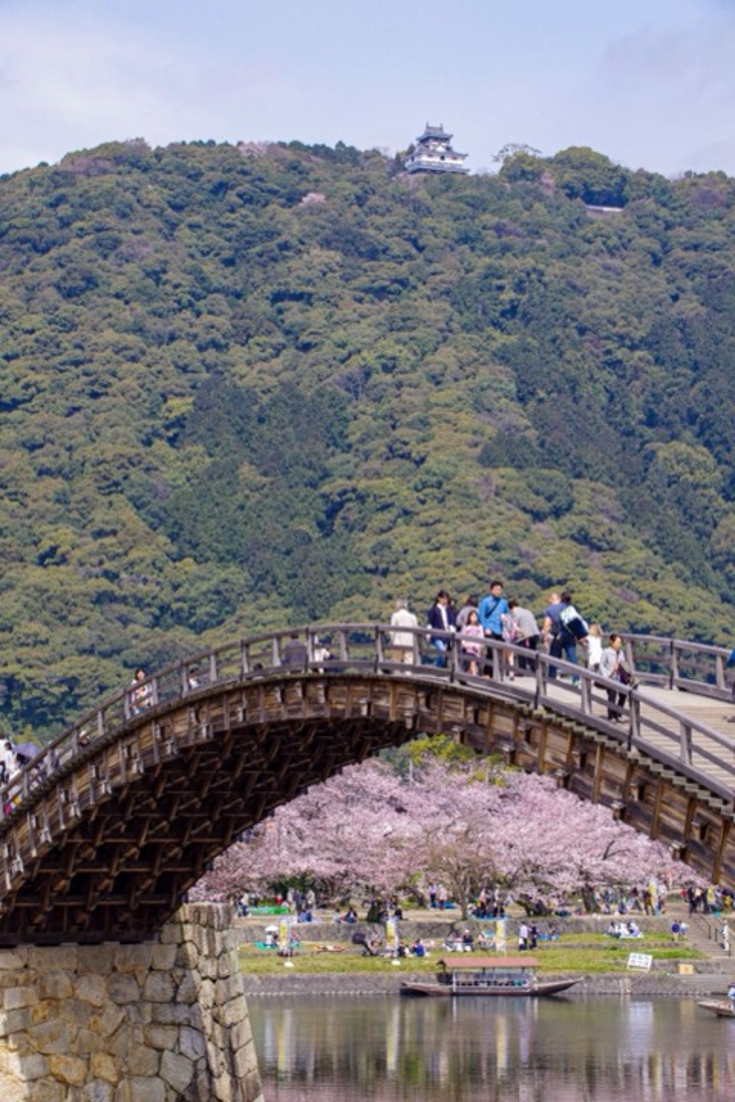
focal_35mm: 105
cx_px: 368
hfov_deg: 13.0
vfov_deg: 19.5
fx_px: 3215
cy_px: 551
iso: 200
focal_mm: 70
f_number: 11
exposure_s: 1/125
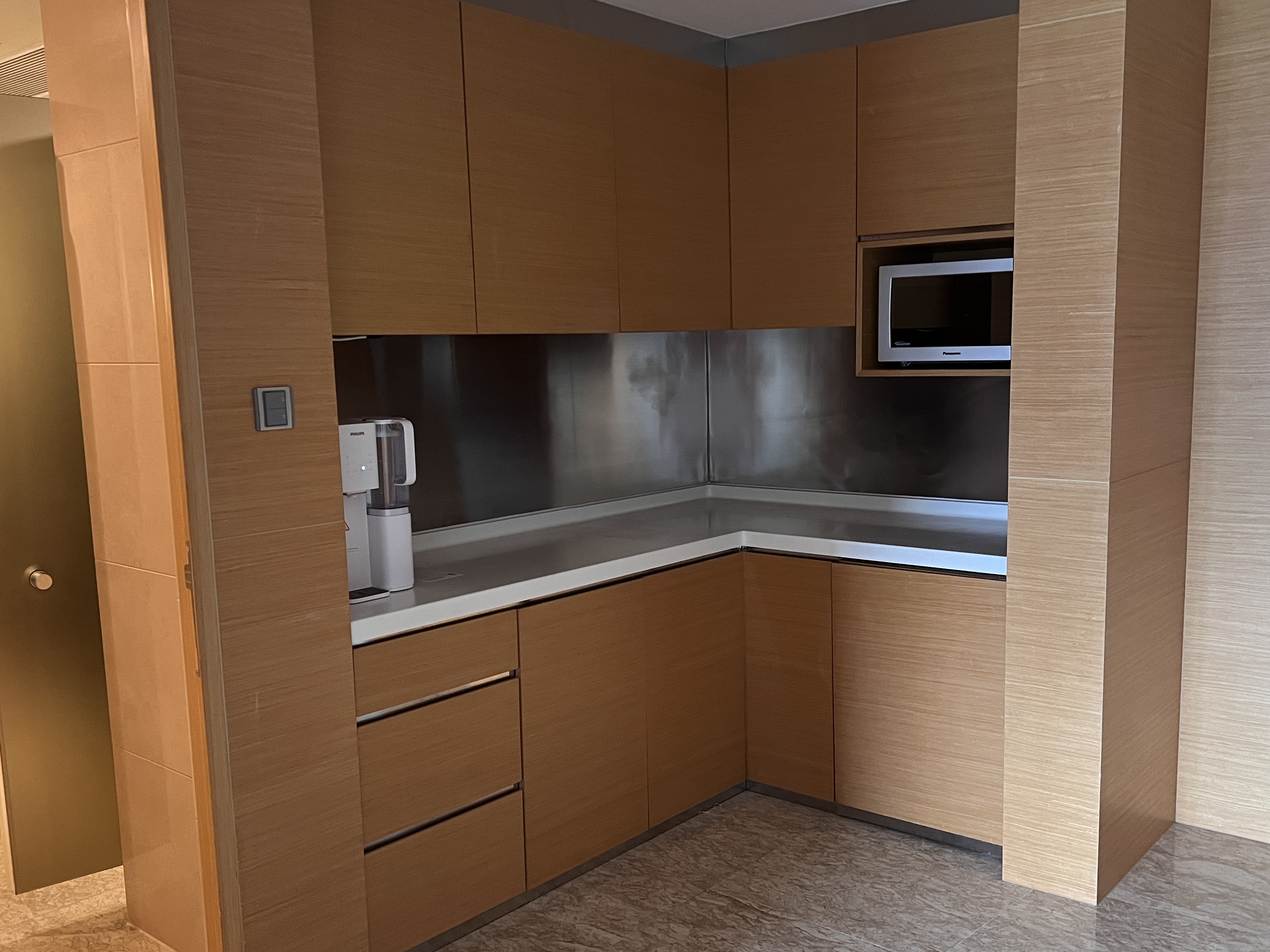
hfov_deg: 55.3
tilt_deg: -8.5
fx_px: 1211
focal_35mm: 33
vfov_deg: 42.9
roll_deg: +1.2
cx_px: 681
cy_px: 520
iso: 500
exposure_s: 1/50
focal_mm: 5.7
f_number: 1.5
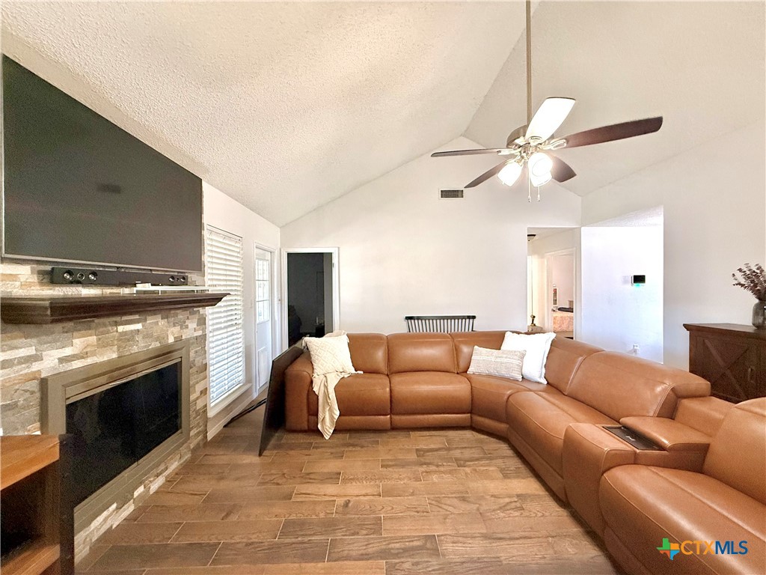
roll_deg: +0.2
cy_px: 288
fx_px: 310
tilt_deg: +0.5
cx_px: 383
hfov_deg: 102.1
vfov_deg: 85.7
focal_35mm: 14
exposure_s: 1/60
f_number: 2.2
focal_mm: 2.22
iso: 500
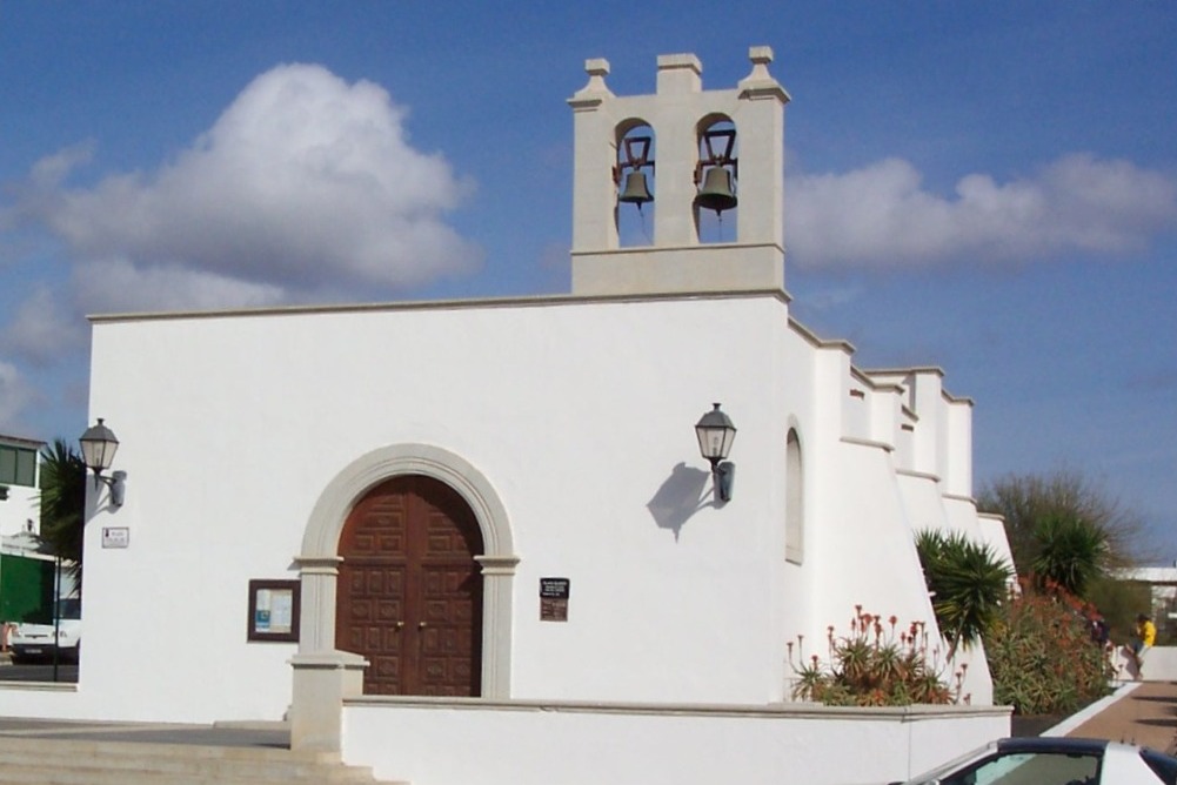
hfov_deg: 50.7
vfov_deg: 35.1
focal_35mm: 38
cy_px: 392
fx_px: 1243
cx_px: 588
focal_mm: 8
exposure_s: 1/1000
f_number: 4.8
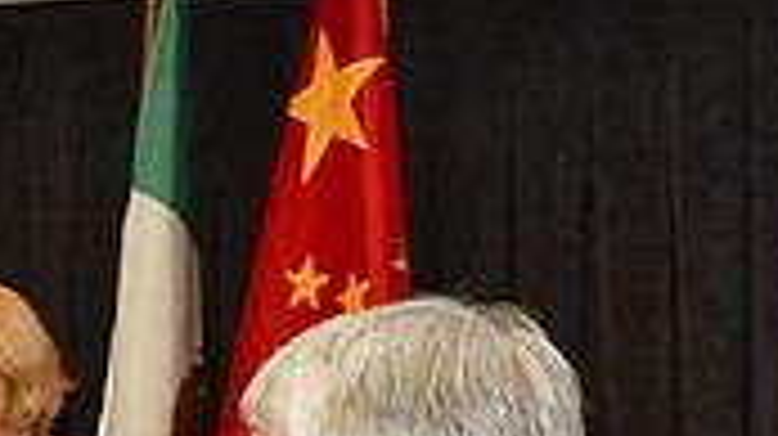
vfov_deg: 6.0
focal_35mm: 197
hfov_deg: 10.9
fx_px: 4061
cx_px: 63
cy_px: 780
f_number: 7.1
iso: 1000
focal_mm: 56
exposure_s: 1/60
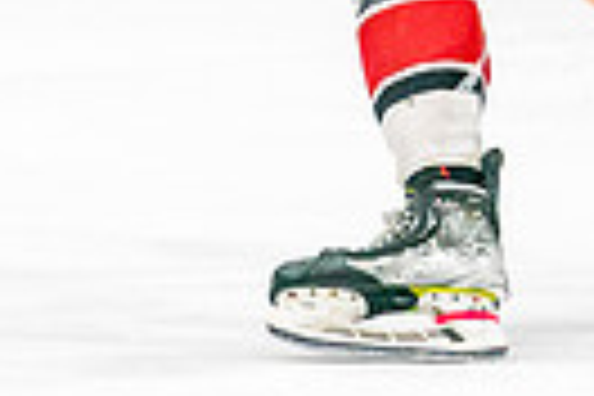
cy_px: -250
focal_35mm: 1055
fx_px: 17406
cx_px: 630
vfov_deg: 1.3
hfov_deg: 2.0
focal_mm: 192
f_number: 2.8
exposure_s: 1/1250
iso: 3200
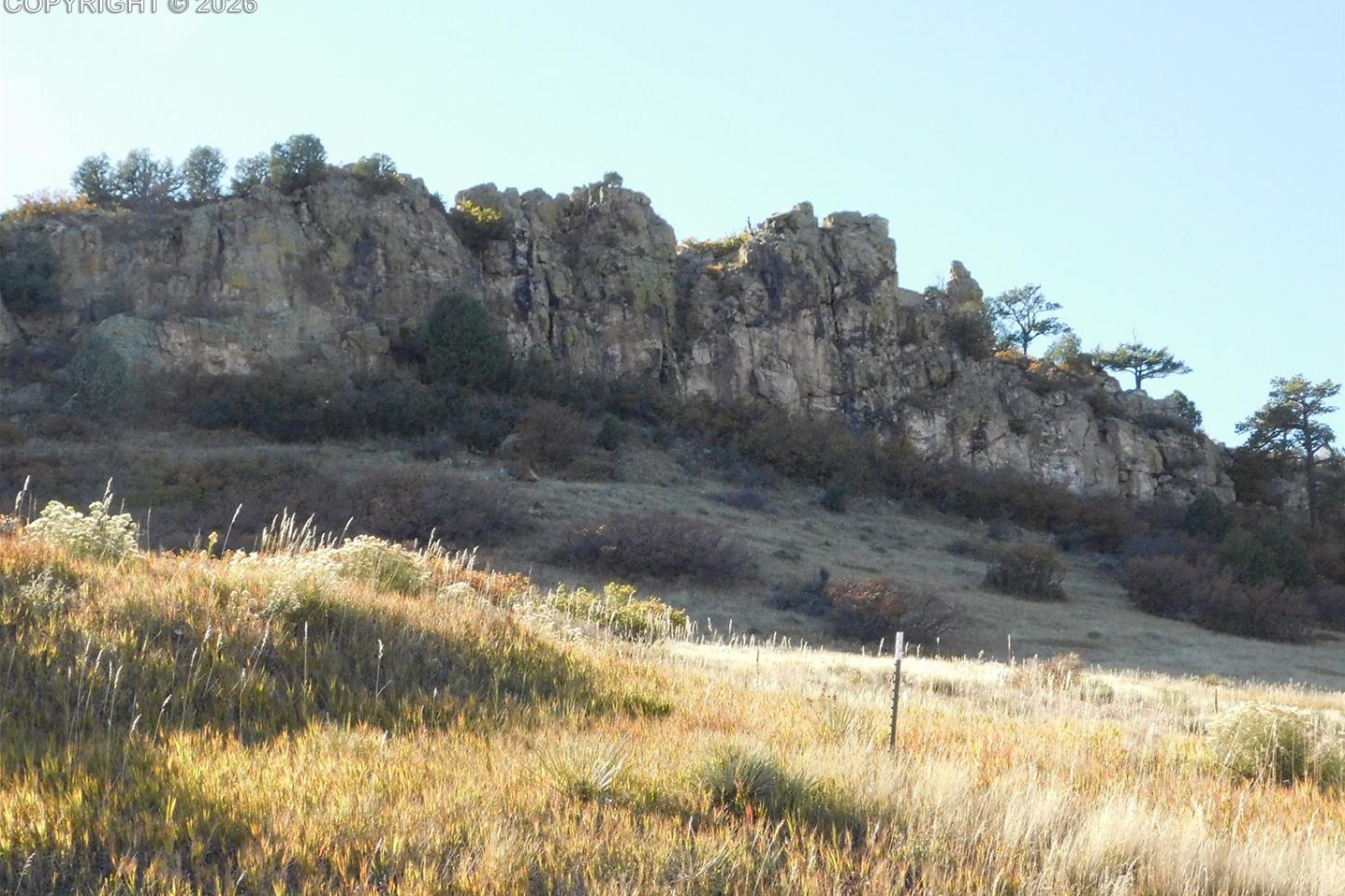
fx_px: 2765
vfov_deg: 18.4
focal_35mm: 74
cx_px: 673
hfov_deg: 27.3
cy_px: 445
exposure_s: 1/1250
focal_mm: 12.6
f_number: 4.3
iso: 800
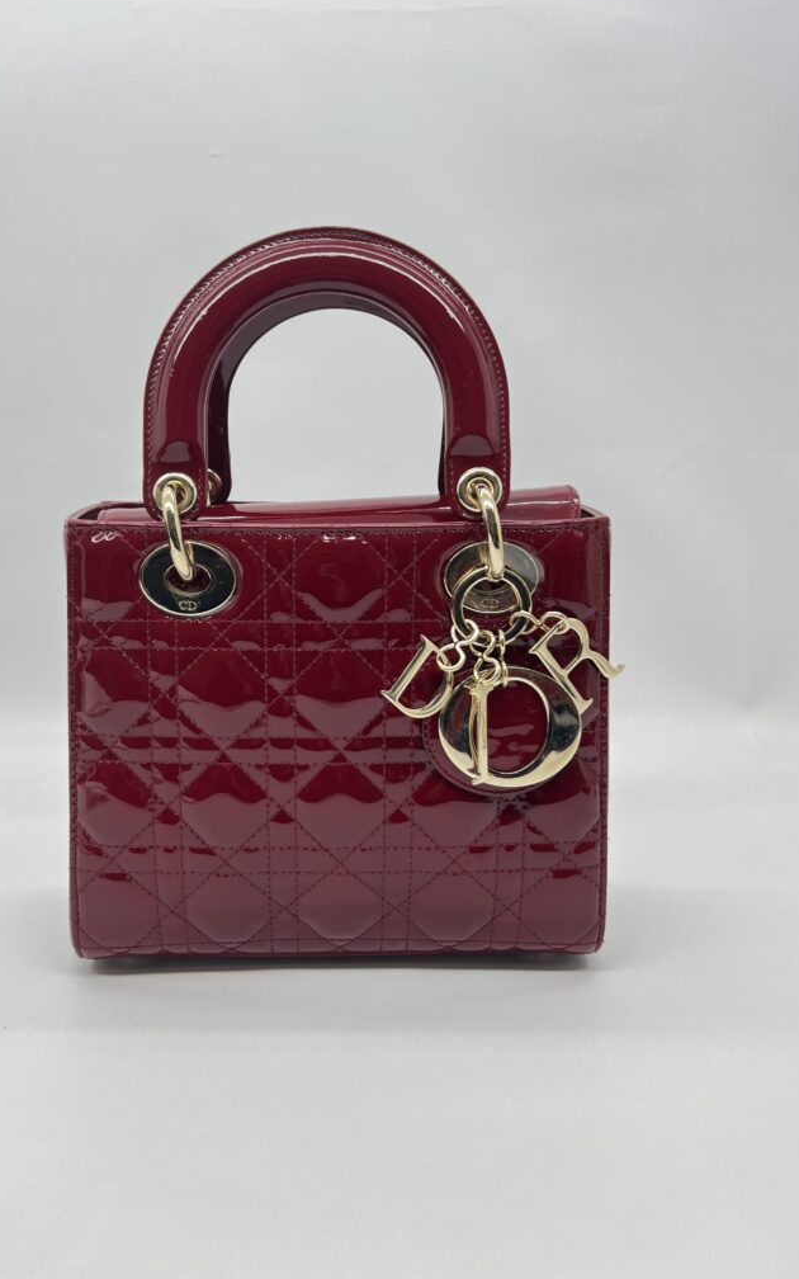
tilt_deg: -12.0
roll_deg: +0.8
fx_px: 976
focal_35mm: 28
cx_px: 331
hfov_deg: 44.4
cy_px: 631
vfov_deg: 66.5
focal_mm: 5.7
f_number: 1.5
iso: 40
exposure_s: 1/100
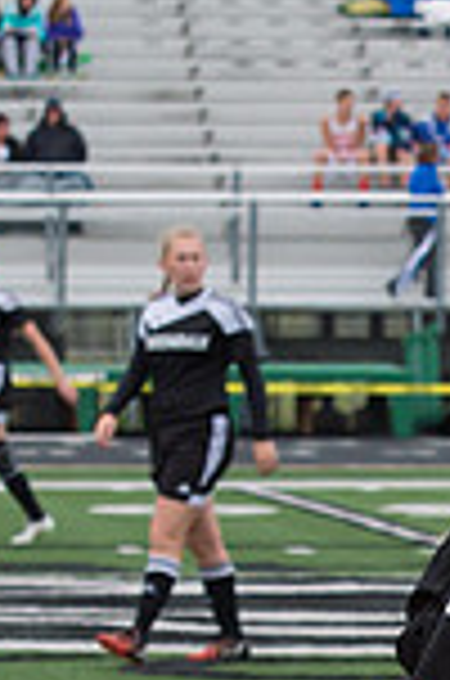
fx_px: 7892
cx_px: 630
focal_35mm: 419
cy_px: 837
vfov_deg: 4.9
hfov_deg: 3.3
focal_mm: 80
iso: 1000
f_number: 6.3
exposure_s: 1/1000
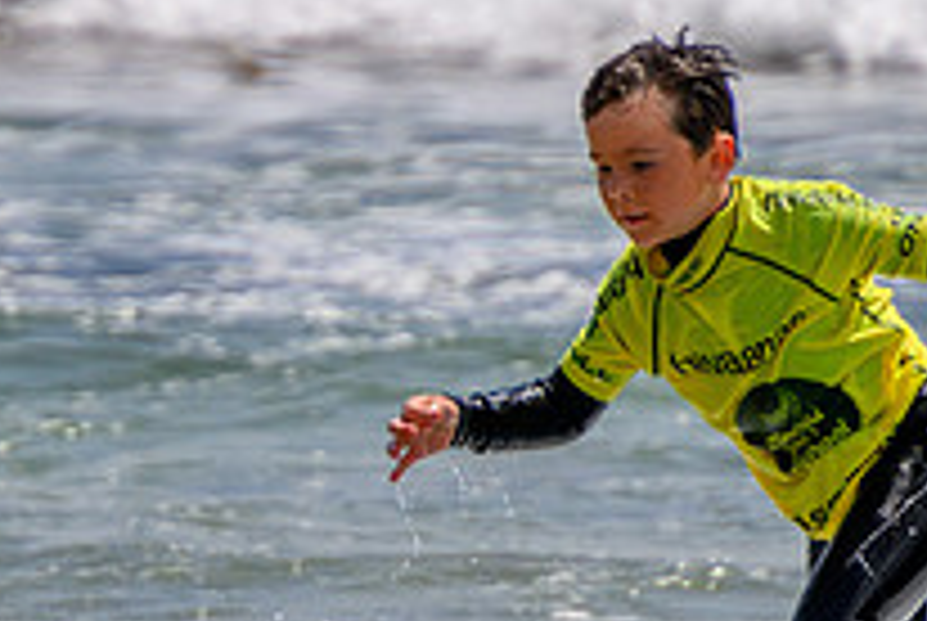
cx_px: 44
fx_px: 39840
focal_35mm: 1545
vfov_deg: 0.9
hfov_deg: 1.3
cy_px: 543
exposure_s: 1/2000
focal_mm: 400
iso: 160
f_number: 5.6
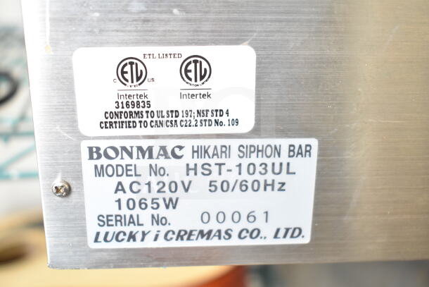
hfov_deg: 43.6
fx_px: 536
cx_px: 214
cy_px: 144
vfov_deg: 29.9
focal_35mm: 45
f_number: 4.5
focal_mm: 30
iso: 1600
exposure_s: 1/80
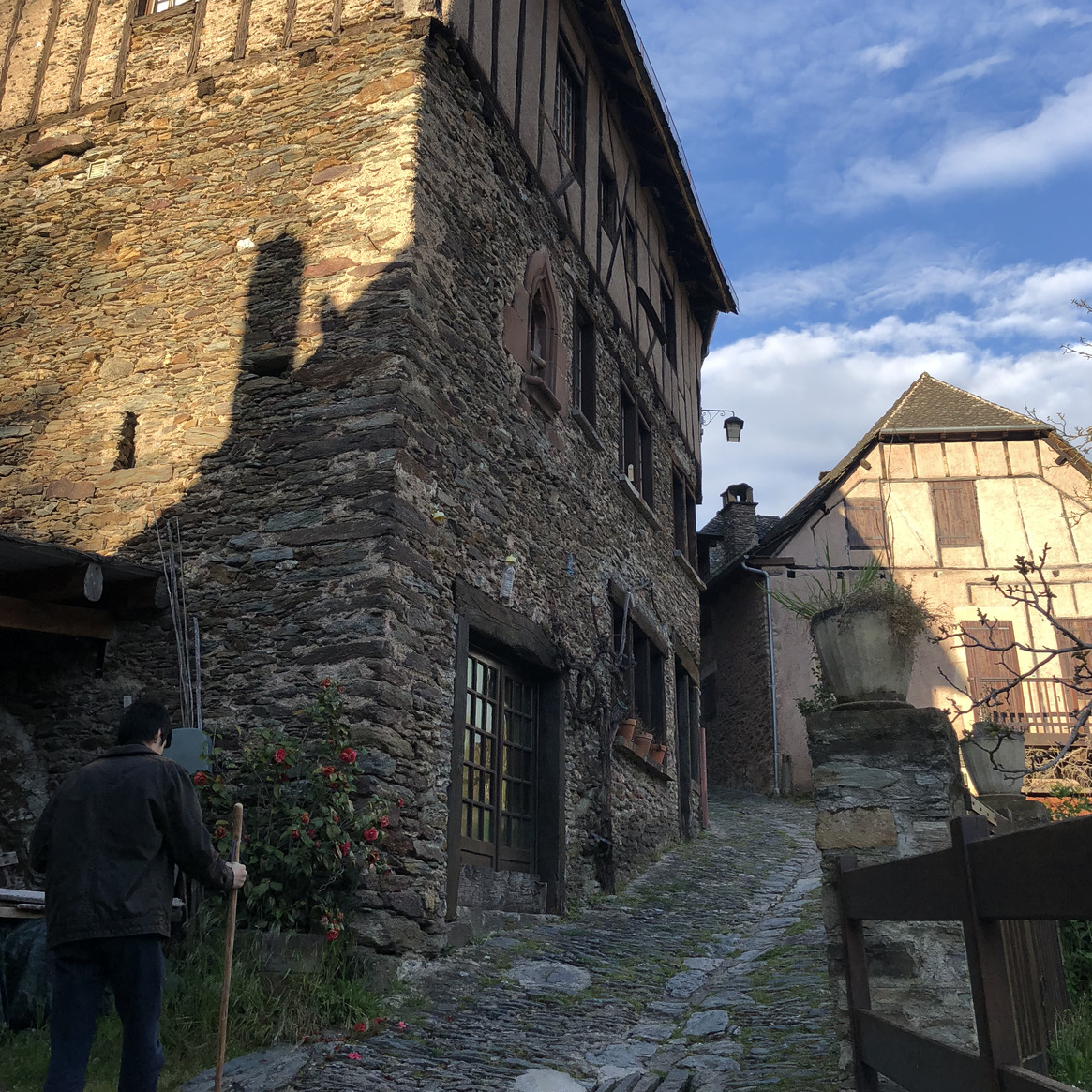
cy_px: 408
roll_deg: +0.3
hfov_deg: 48.4
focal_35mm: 34
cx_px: 553
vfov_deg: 48.0
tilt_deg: +25.0
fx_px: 1213
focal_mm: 4
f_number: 1.8
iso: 20
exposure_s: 1/685
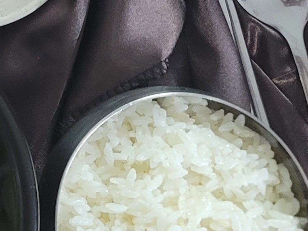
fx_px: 1166
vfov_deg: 11.0
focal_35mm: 131
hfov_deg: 13.4
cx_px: -263
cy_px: -92
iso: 320
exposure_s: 1/40
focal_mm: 7
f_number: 1.8
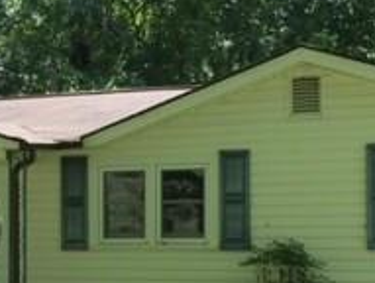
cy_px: 220
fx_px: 1053
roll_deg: -0.9
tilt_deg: +2.0
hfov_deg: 20.0
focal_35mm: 97
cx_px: 69
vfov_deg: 15.2
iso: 32
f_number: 2.2
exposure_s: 1/380
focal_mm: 4.15
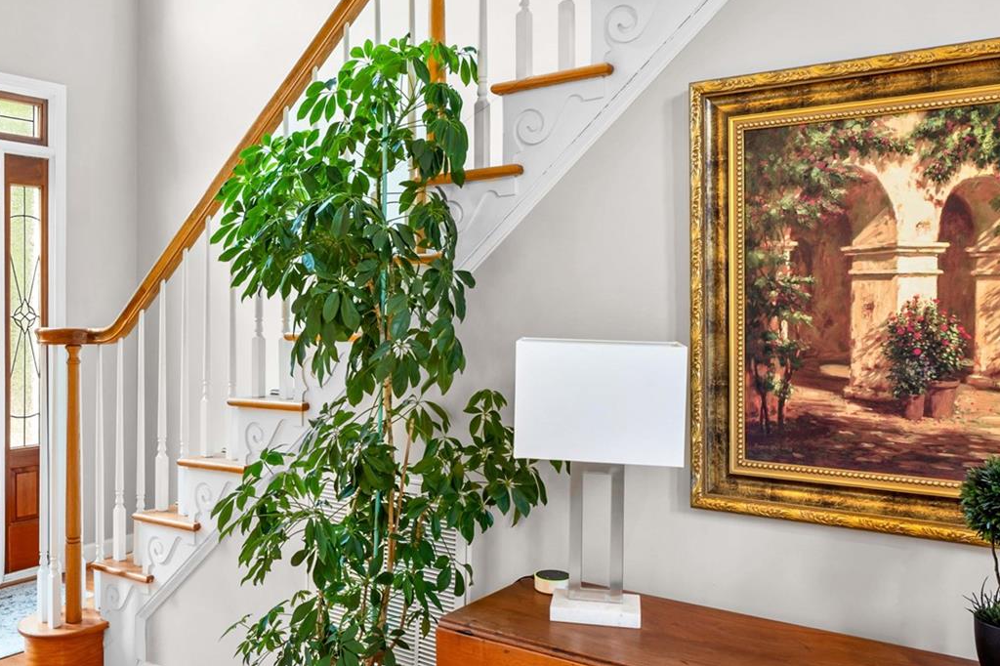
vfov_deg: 41.1
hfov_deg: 58.2
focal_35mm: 32
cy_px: 318
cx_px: 393
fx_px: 889
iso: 100
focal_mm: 16
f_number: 8
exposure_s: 1/1.67
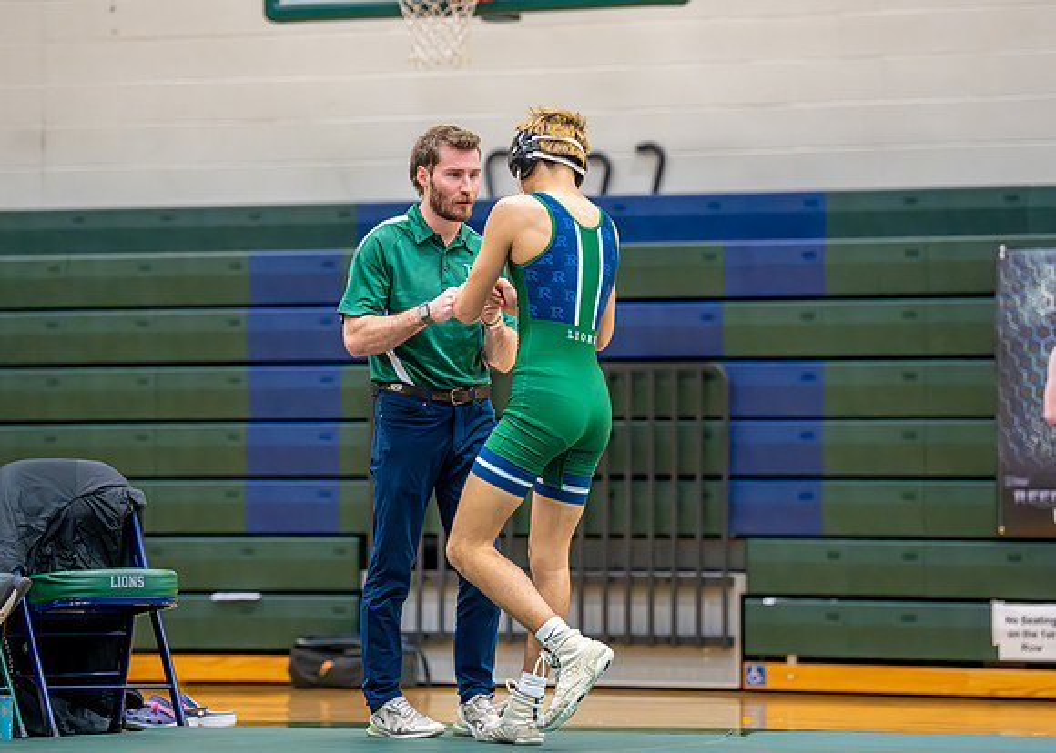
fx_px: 5083
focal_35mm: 170
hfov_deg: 11.9
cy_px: 351
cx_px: 490
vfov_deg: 8.5
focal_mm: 140
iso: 6400
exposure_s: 1/1000
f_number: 2.8
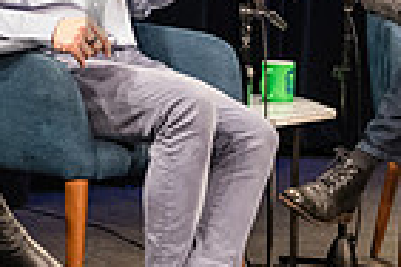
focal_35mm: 166
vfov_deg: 8.2
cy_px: -62
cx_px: 77
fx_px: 1849
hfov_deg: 12.3
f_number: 4
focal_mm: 34
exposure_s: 1/250
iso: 3200
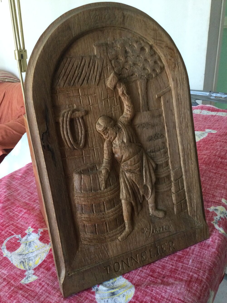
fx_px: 271
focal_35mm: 31
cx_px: 114
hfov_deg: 45.4
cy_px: 152
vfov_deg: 58.3
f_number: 2.4
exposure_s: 1/33
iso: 160
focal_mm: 3.3
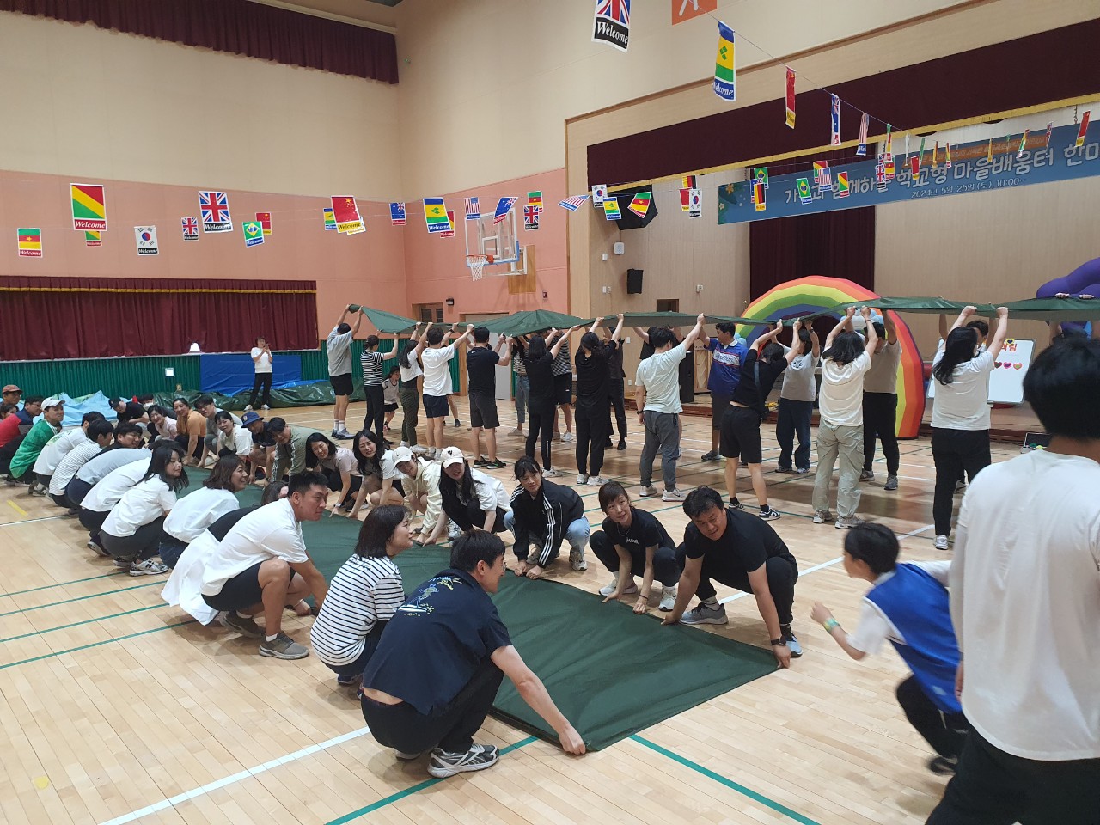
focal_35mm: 26
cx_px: 550
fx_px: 826
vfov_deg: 53.1
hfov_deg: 67.3
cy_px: 412
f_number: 2.4
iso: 250
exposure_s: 1/120
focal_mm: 4.3
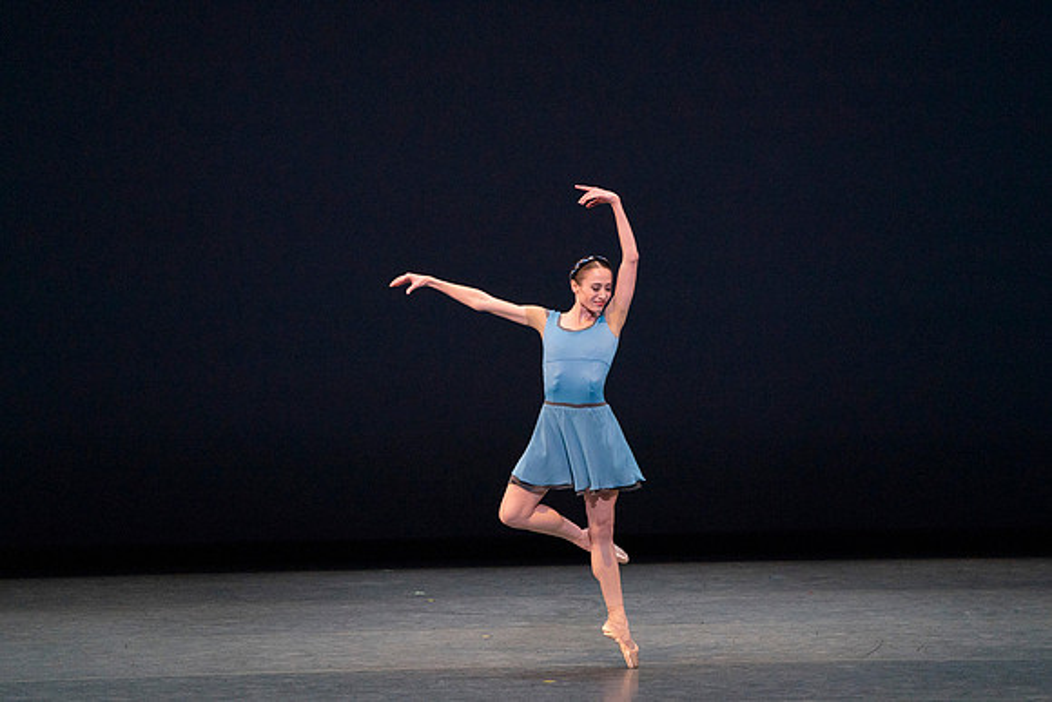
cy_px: 351
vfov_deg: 4.3
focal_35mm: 321
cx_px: 526
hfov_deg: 6.4
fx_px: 9382
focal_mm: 321
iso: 6400
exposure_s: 1/400
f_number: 7.1
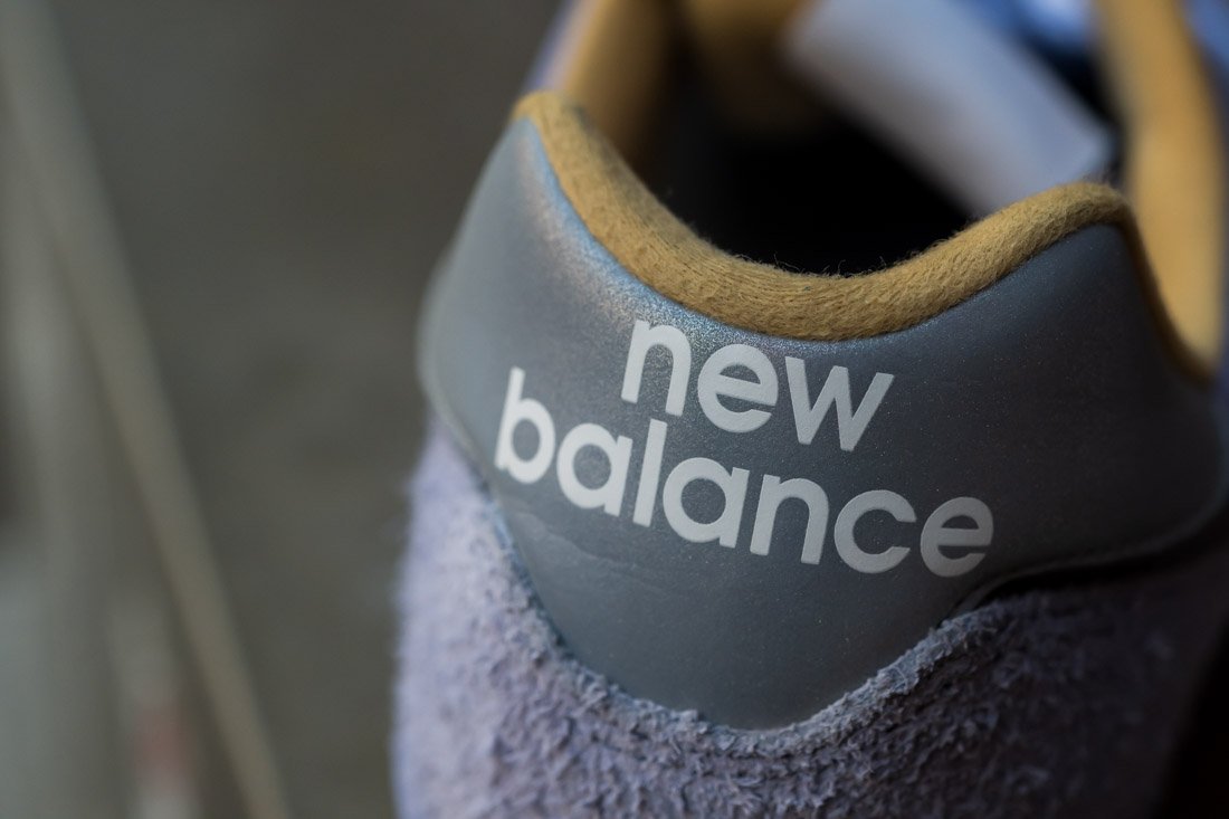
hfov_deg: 33.4
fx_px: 2048
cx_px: 614
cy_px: 410
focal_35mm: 60
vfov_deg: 22.6
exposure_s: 1/640
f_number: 6.3
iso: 1600
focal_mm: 60
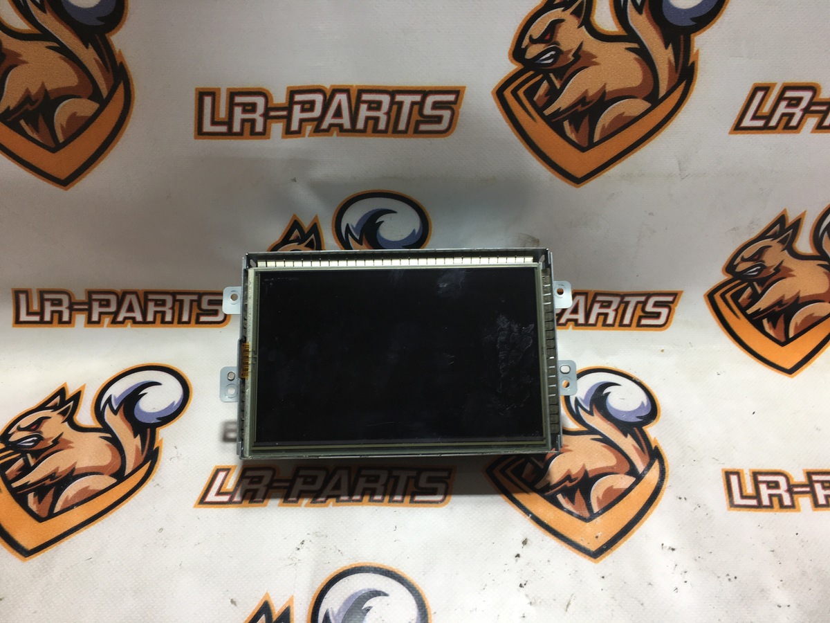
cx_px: 415
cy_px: 312
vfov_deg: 48.2
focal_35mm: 29
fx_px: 695
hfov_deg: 61.7
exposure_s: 1/50
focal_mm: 4.15
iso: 25
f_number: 2.2
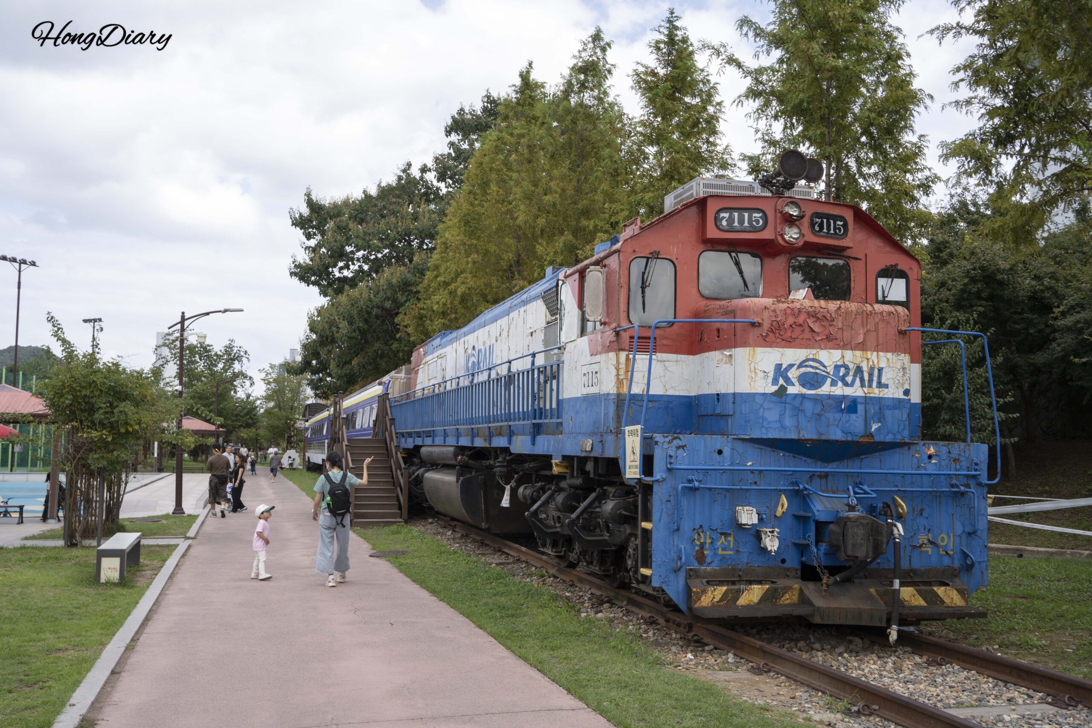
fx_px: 1122
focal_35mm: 37
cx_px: 546
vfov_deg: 35.9
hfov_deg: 51.9
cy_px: 364
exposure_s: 1/100
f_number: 9
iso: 100
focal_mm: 37
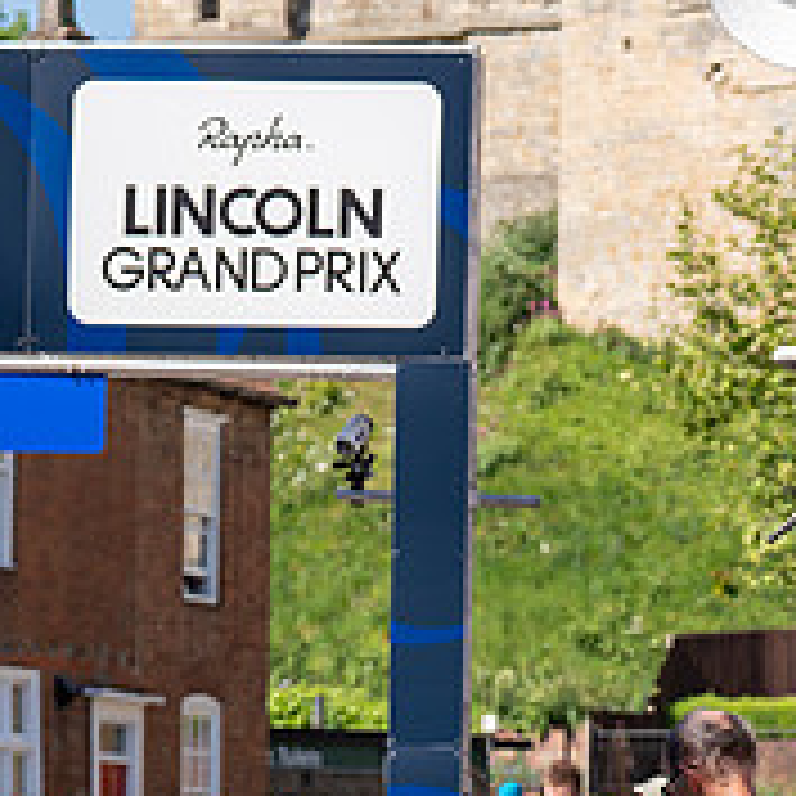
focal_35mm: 195
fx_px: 5073
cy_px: 830
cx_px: 207
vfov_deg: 8.9
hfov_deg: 9.0
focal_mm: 70
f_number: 4
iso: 100
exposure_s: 1/1250
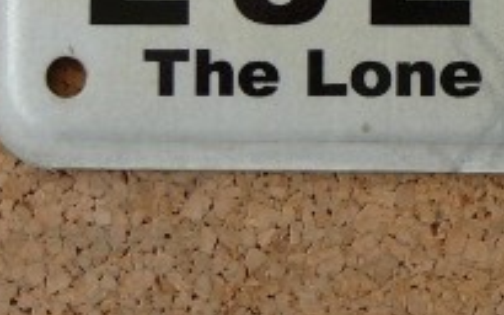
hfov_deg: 13.3
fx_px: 2142
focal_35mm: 156
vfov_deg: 8.3
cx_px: 474
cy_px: -62
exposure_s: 1/50
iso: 100
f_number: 3.5
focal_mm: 8.7
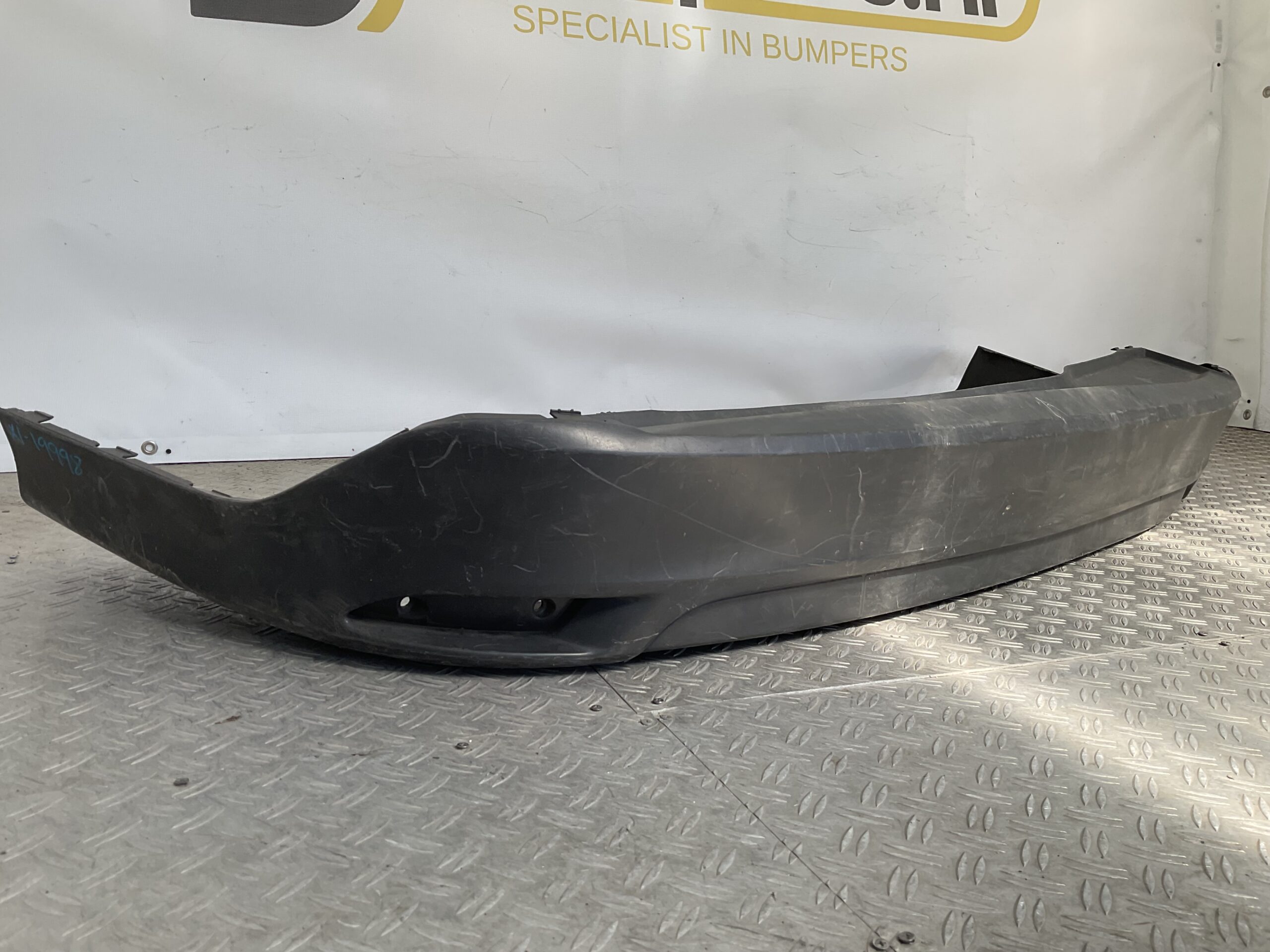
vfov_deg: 48.2
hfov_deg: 61.7
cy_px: 476
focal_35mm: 29
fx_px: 1064
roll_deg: -2.8
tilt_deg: -11.3
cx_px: 635
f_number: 1.8
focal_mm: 3
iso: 16
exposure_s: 1/283
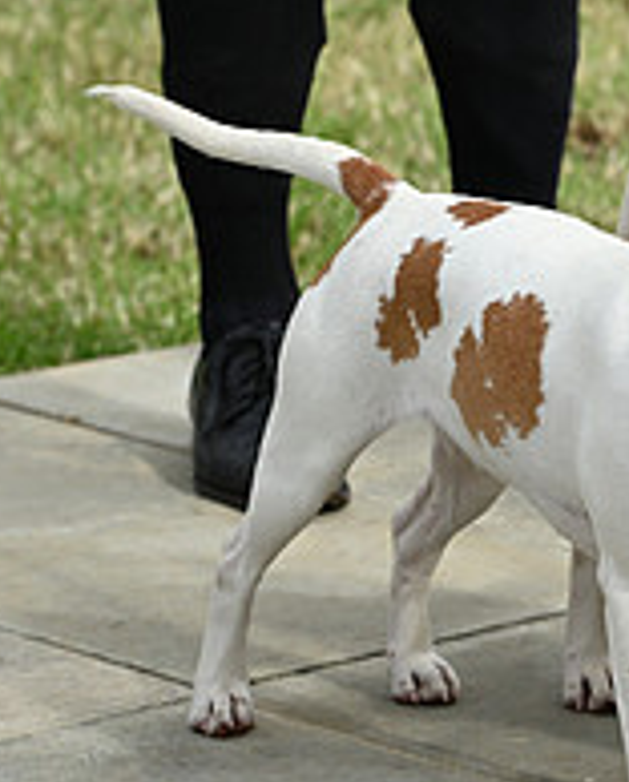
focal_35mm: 336
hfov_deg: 4.6
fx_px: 7794
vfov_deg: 5.7
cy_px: 179
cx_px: 1105
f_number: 5.6
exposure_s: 1/1000
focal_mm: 120
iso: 360
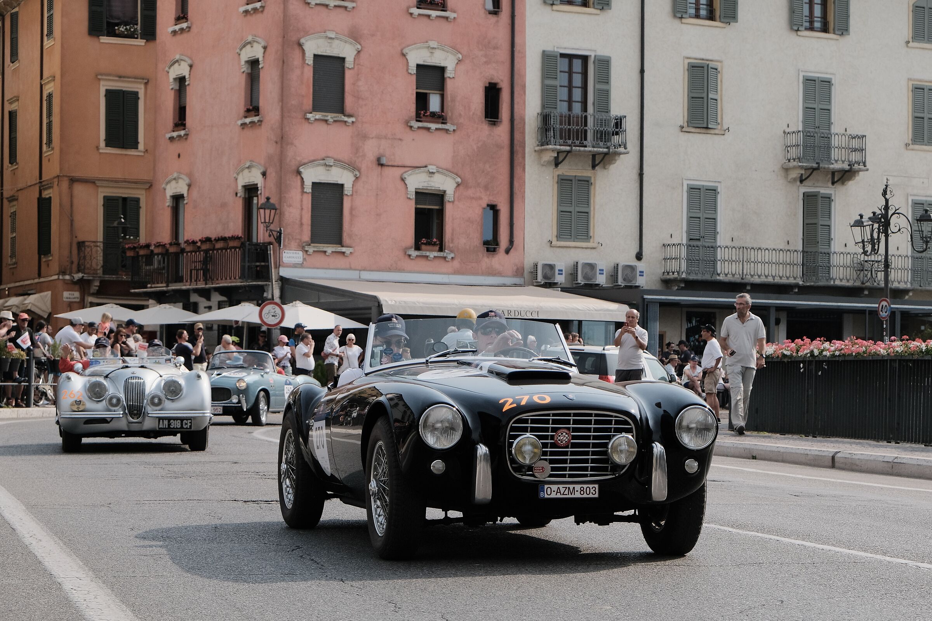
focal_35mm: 83
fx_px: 2149
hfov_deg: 24.5
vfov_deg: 16.5
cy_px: 310
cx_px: 466
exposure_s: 1/1500
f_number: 6.4
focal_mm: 55
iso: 640
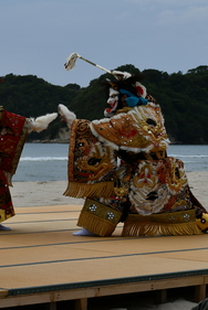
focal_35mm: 125
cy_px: 50
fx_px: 1081
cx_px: 55
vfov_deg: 16.2
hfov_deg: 11.0
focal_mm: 45
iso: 180
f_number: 8
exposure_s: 1/250
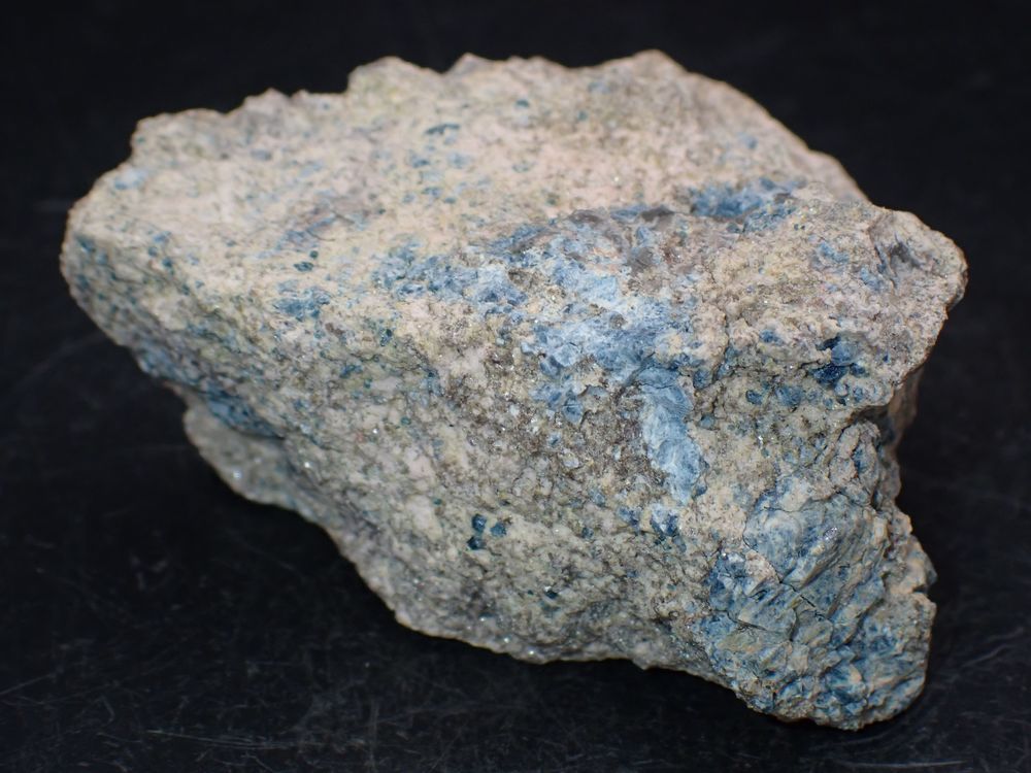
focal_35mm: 100
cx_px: 516
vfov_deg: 14.8
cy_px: 386
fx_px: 2978
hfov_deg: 19.6
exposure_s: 1/100
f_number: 14
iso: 250
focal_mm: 18
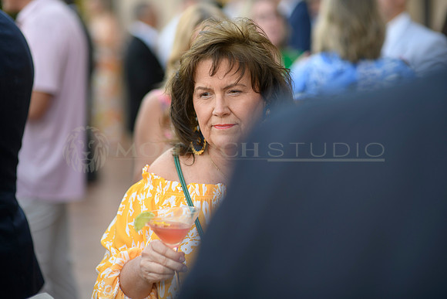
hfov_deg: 23.9
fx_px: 1056
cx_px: 224
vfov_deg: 16.1
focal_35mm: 85
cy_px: 150
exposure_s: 1/400
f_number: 1.8
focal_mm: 85
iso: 40
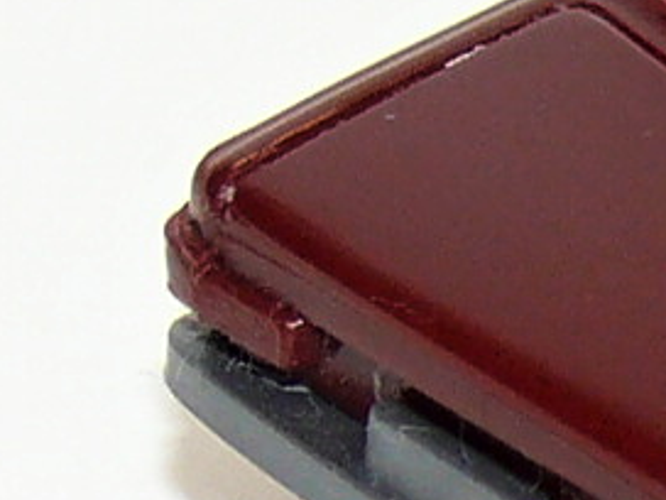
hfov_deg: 2.4
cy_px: -56
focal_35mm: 806
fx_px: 15507
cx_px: 1432
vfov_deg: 1.8
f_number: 4
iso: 100
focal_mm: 16.4
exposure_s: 1/30
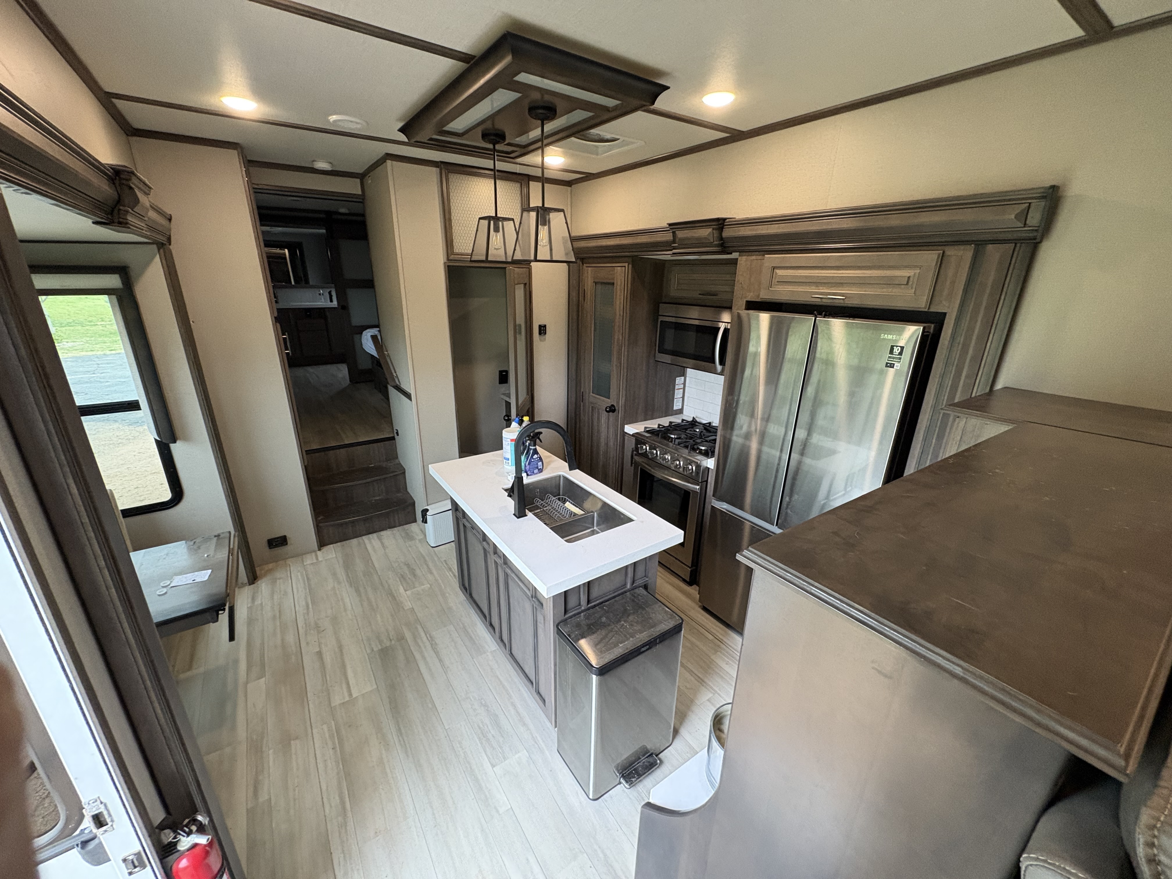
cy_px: 440
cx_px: 586
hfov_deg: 102.1
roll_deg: -0.1
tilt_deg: -16.4
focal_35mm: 14
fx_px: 474
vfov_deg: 85.7
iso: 320
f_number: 2.2
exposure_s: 1/60
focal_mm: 2.22
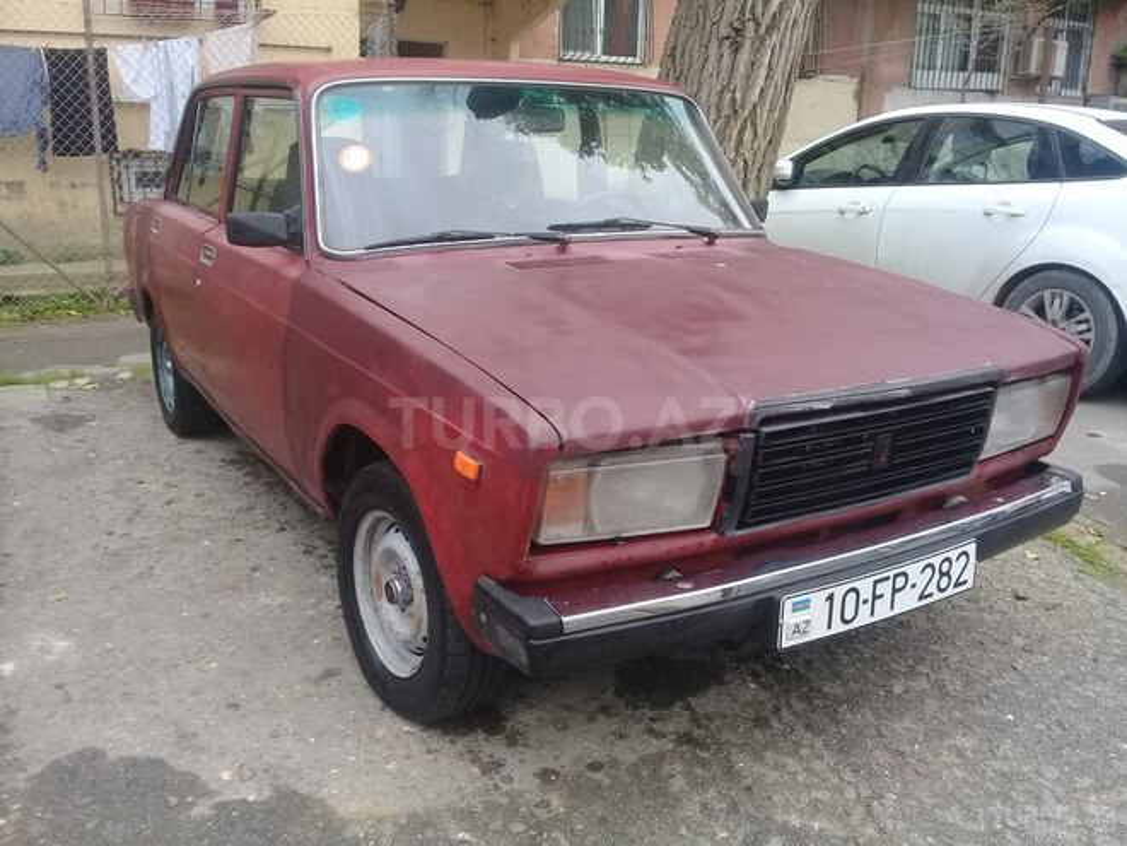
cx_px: 564
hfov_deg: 58.4
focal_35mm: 31
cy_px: 423
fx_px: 1009
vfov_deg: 45.4
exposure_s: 1/122
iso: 50
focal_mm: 3.3
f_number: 2.2
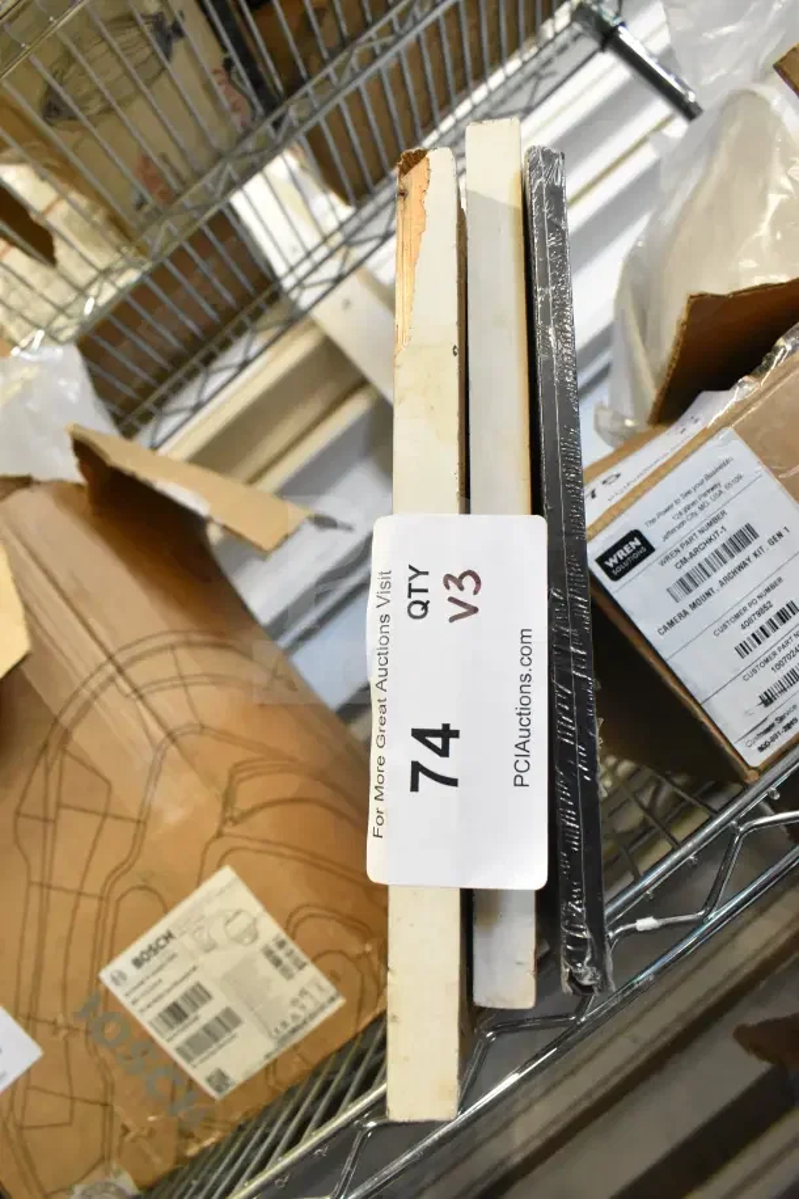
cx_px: 400
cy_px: 600
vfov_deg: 67.4
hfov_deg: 47.9
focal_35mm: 27
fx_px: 899
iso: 6400
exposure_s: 1/160
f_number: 6.3
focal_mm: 18
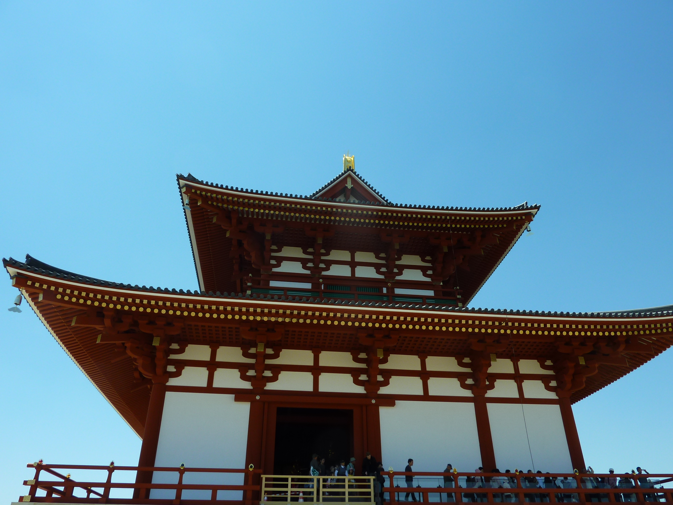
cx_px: 336
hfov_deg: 69.4
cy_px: 252
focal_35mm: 25
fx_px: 486
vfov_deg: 54.9
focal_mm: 4.1
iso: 80
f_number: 4
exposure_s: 1/500
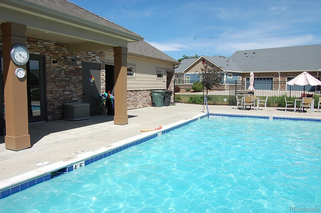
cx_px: 160
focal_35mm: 28
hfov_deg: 64.6
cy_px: 106
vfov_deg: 45.6
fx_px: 254
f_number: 10
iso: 200
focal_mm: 19
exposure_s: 1/400
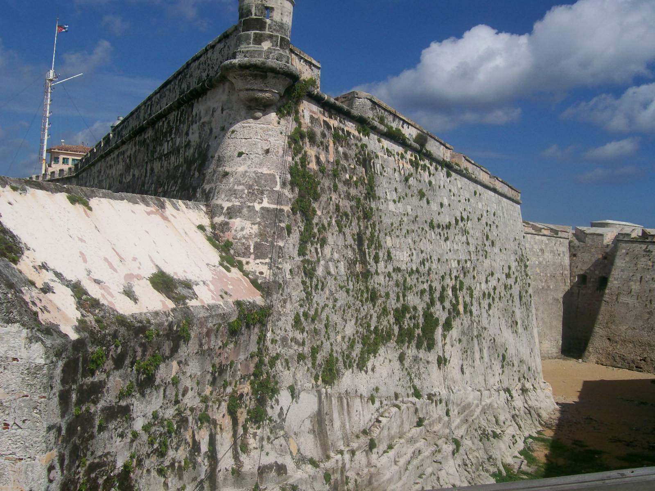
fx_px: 681
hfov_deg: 51.4
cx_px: 328
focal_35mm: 36
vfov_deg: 39.7
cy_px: 246
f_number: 4.8
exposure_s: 1/1401
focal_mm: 6
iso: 80
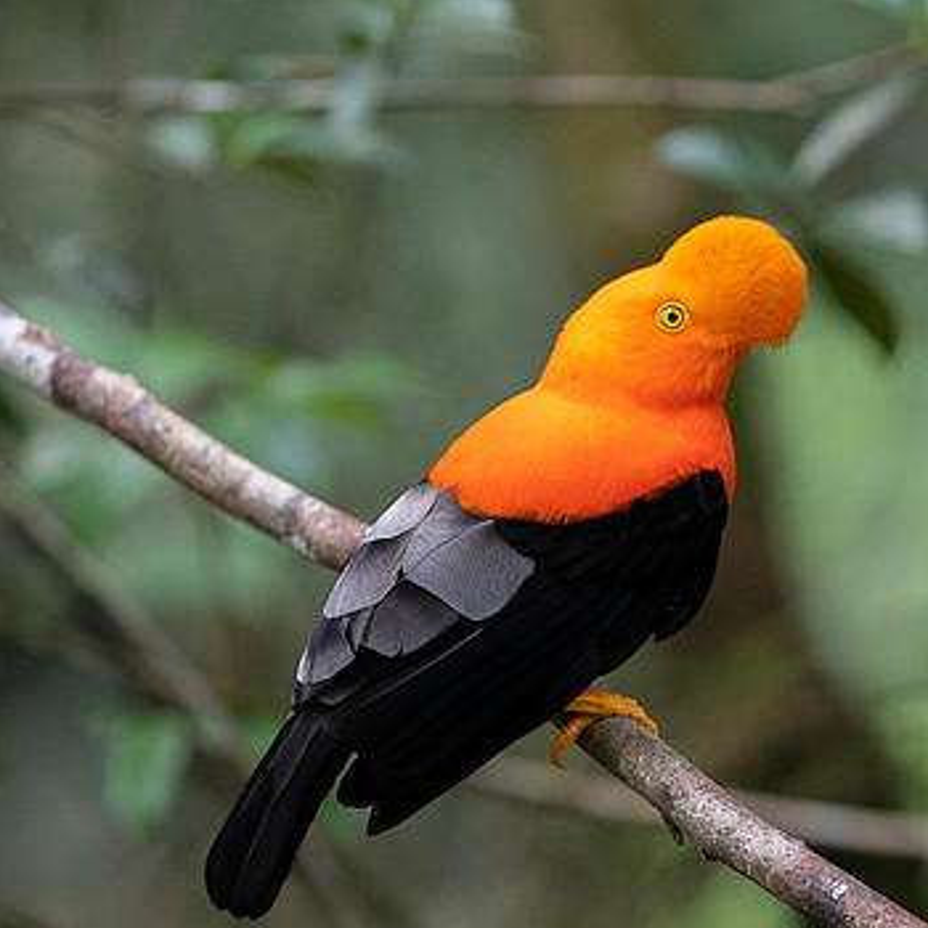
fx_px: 27085
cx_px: 578
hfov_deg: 2.0
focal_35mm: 893
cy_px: 439
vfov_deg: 2.0
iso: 2500
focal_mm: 500
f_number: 4
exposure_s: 1/500
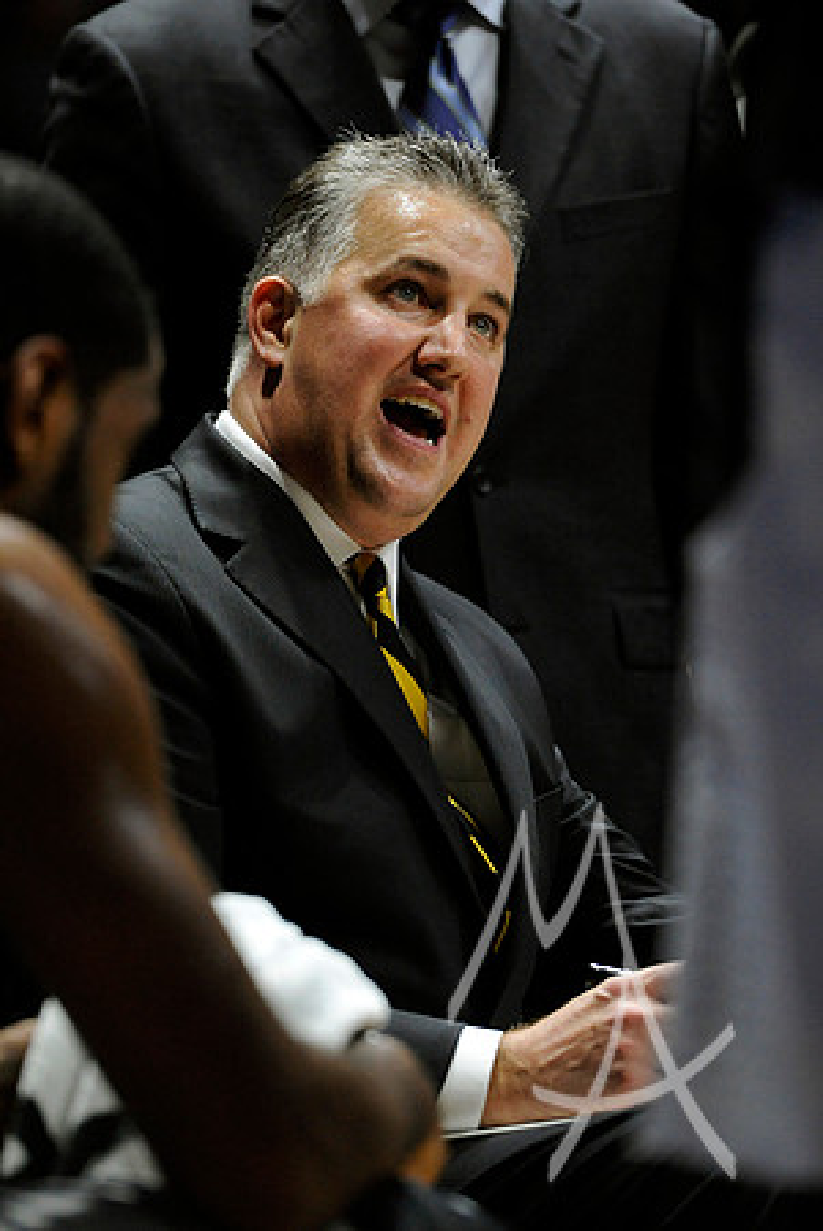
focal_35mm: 200
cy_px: 616
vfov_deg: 10.3
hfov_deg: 6.9
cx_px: 412
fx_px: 6842
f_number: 3.5
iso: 4000
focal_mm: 200
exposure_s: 1/1000
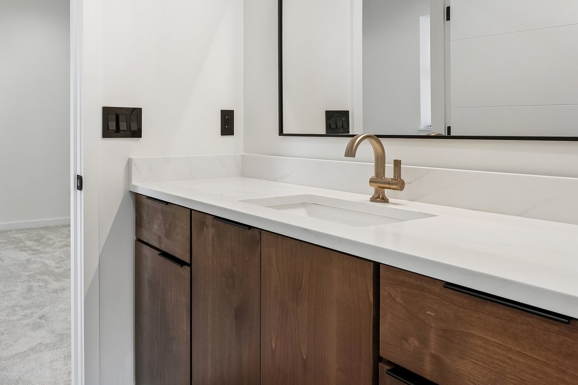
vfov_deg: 45.7
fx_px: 450
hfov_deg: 61.8
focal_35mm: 28
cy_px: 130
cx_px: 146
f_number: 8
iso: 400
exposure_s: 1/40
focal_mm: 16
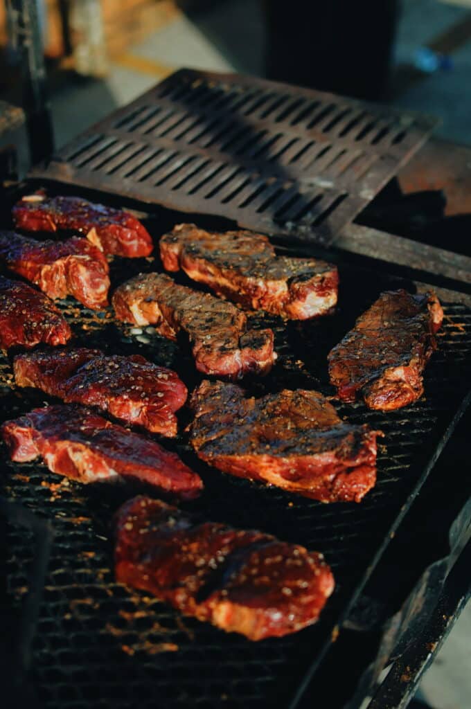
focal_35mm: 52
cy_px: 354
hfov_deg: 25.7
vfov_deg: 37.9
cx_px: 236
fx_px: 1033
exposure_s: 1/2500
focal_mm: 35
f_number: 2.8
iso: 800
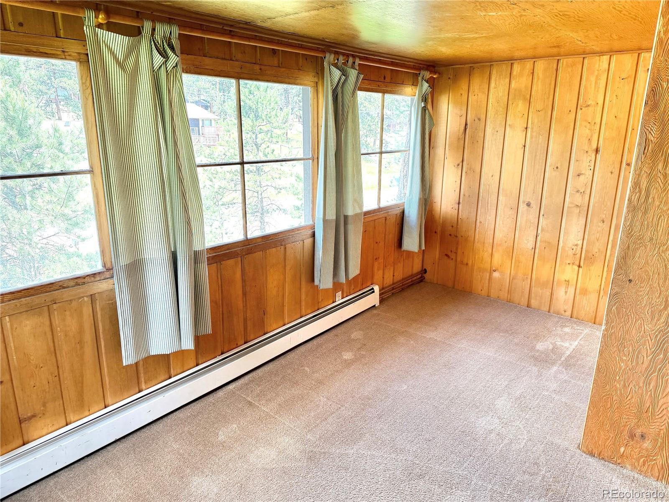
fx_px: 464
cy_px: 251
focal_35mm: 24
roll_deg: -0.9
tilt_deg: -15.2
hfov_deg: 71.6
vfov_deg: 56.8
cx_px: 334
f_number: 1.78
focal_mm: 6.76
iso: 125
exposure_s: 1/243
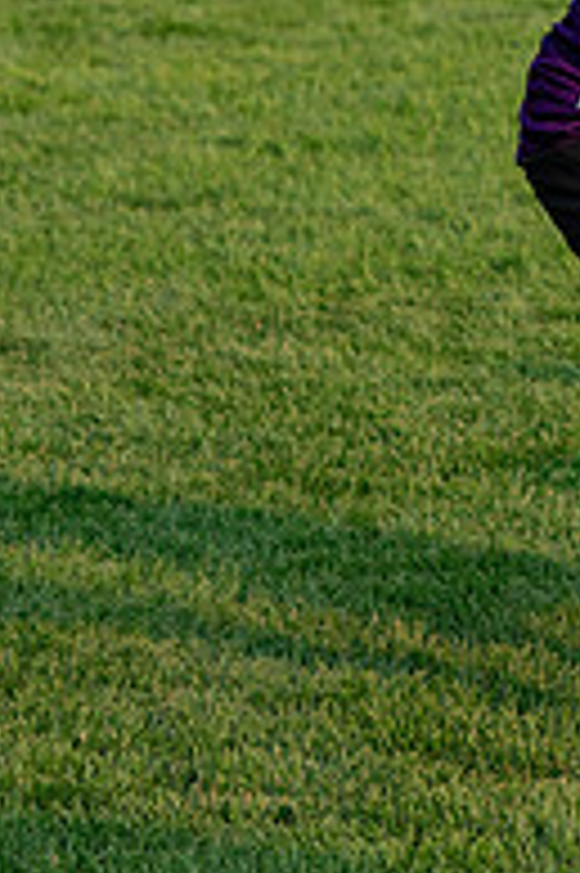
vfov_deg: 7.7
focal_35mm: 269
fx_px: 6512
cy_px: 395
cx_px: 1090
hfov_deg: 5.0
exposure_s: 1/2000
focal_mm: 70
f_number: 4
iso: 640
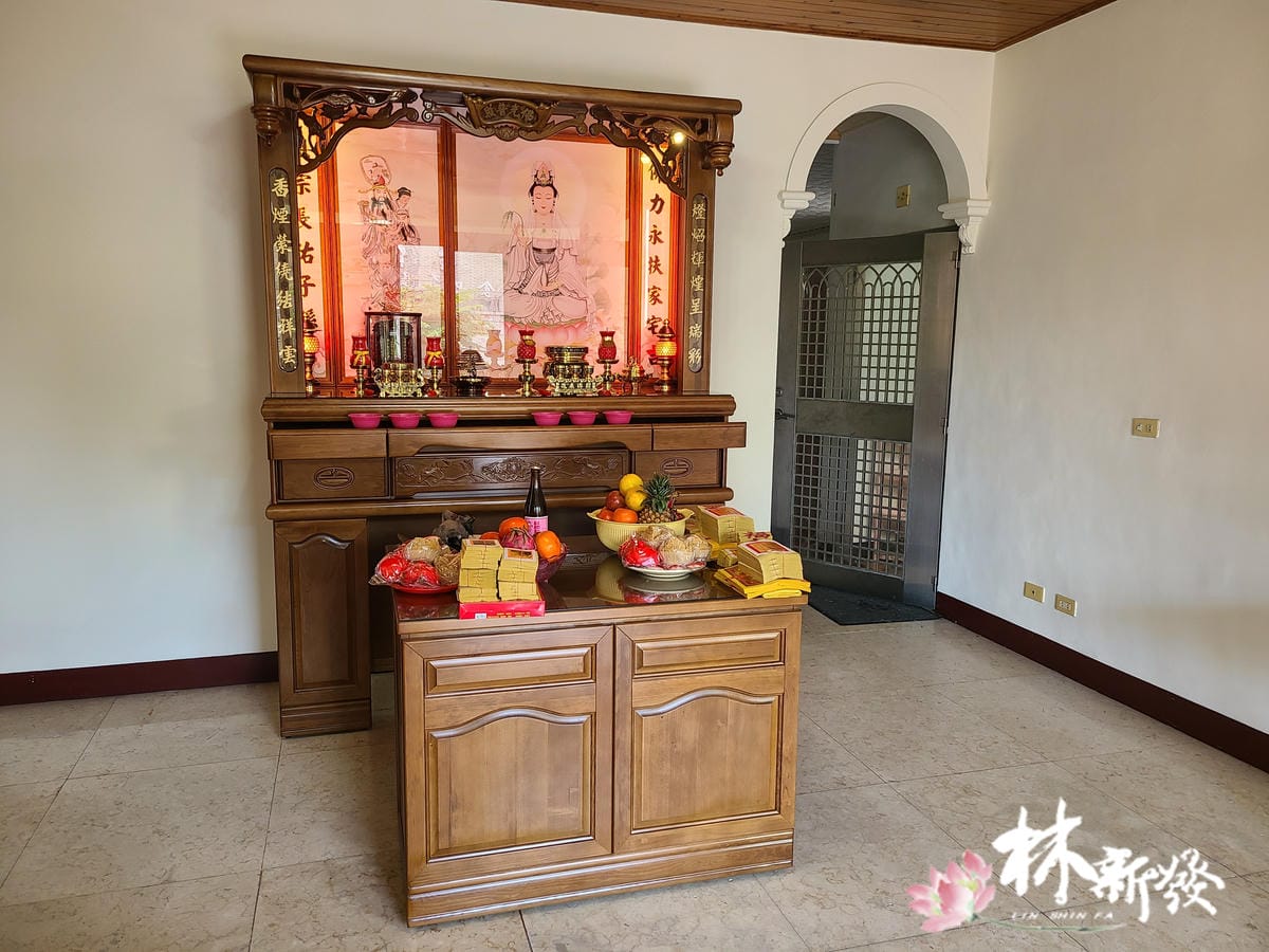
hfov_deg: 67.3
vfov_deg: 53.1
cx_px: 634
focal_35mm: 26
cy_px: 476
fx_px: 953
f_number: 1.8
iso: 100
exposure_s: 1/59
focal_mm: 5.4
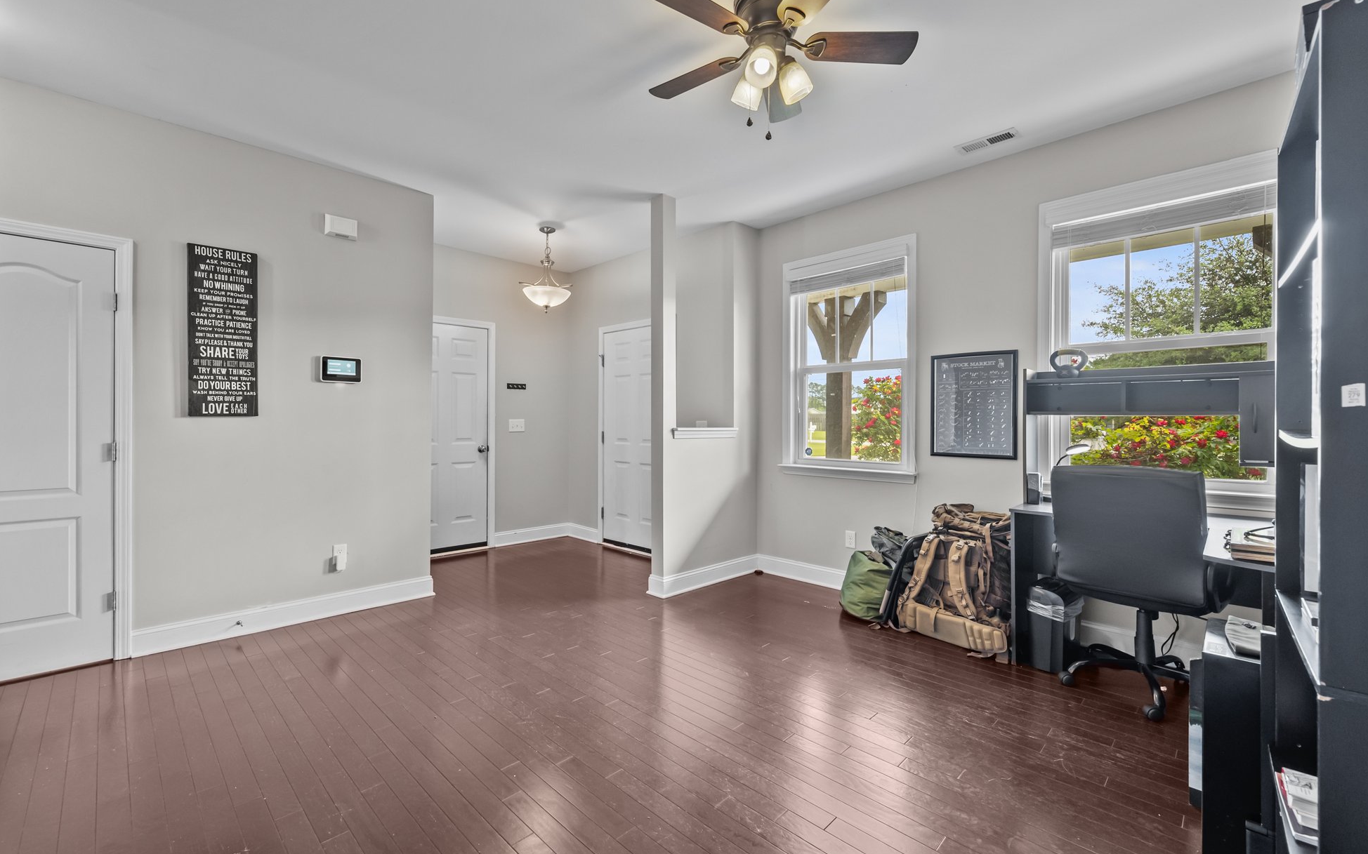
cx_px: 658
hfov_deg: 101.4
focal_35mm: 15
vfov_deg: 74.8
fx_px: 559
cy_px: 426
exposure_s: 1/6
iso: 640
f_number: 7.1
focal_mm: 14
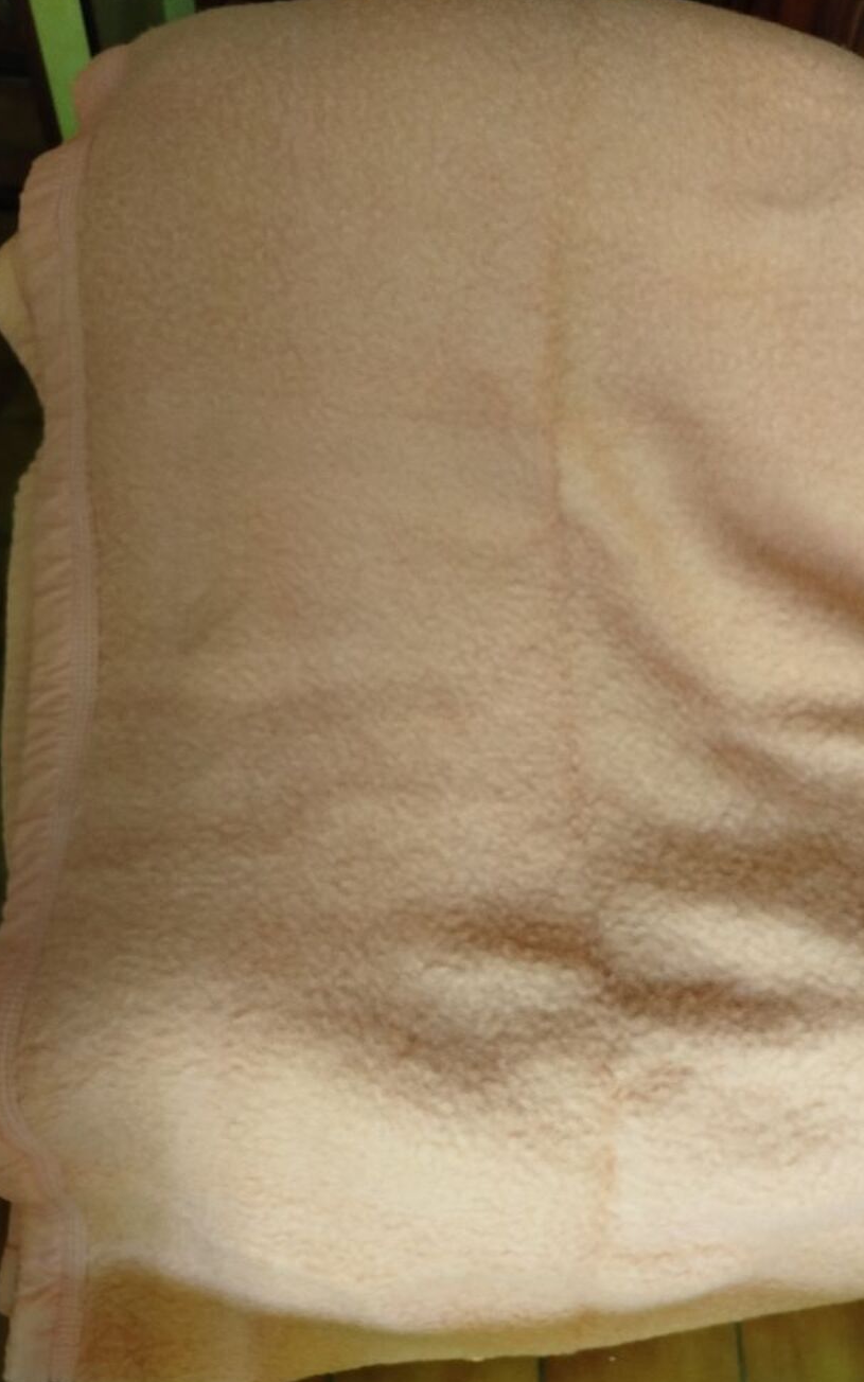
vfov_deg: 70.4
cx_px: 521
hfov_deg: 47.3
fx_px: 980
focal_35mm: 26
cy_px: 693
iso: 640
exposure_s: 1/25
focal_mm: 5.31
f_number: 1.7
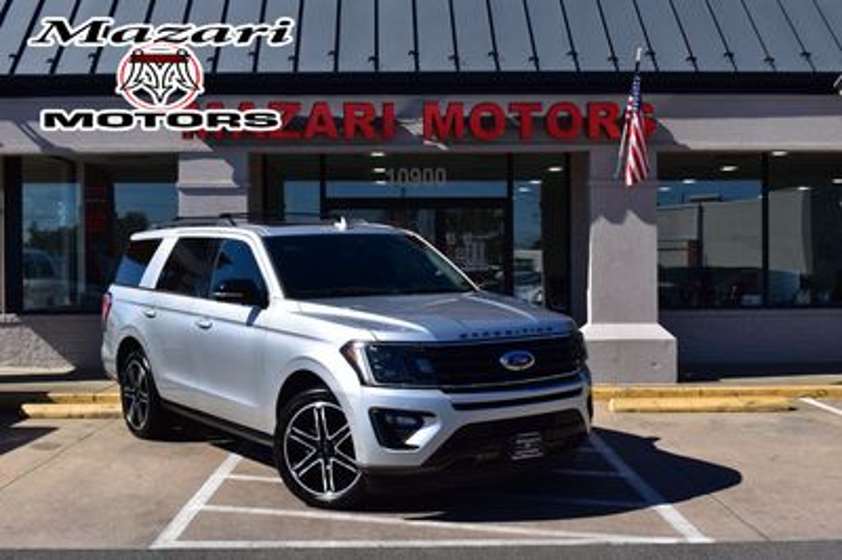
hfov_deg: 43.6
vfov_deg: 29.8
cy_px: 280
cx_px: 421
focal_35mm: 45
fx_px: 1052
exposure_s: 1/500
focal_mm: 30
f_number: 11
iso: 250
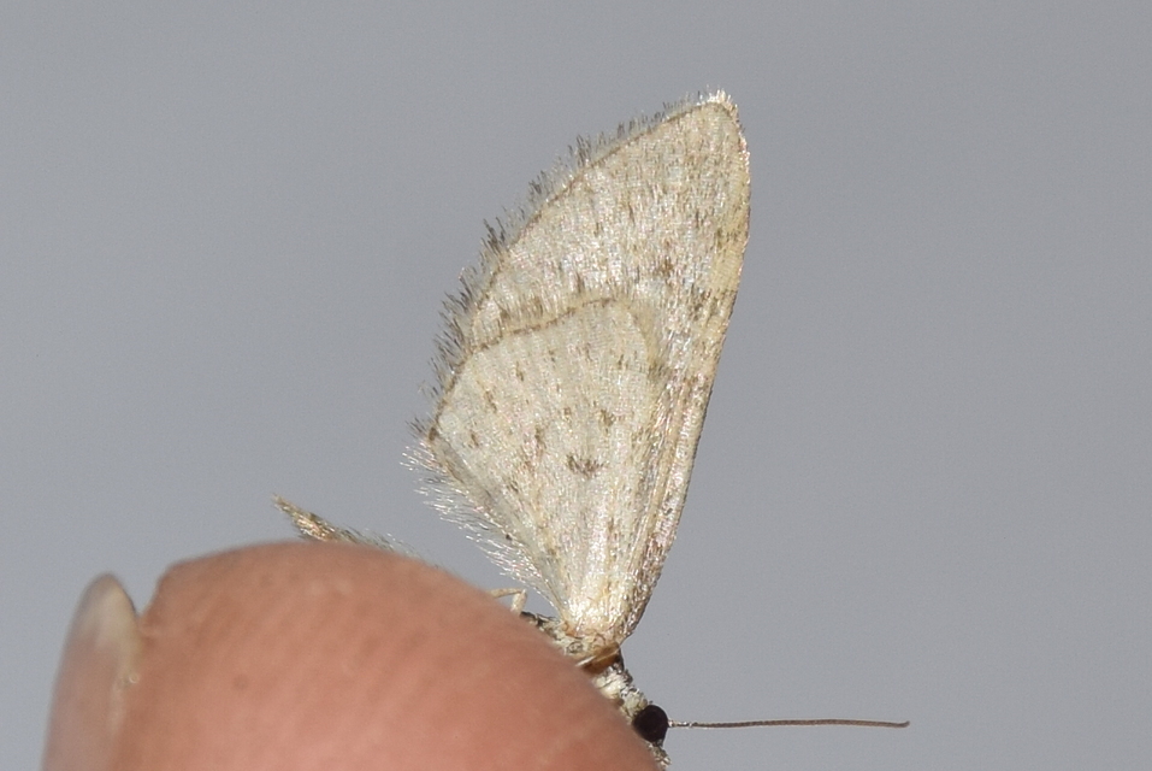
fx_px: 6726
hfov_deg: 9.8
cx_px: 576
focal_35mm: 210
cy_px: 386
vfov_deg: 6.6
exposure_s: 1/160
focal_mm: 140
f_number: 13
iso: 100
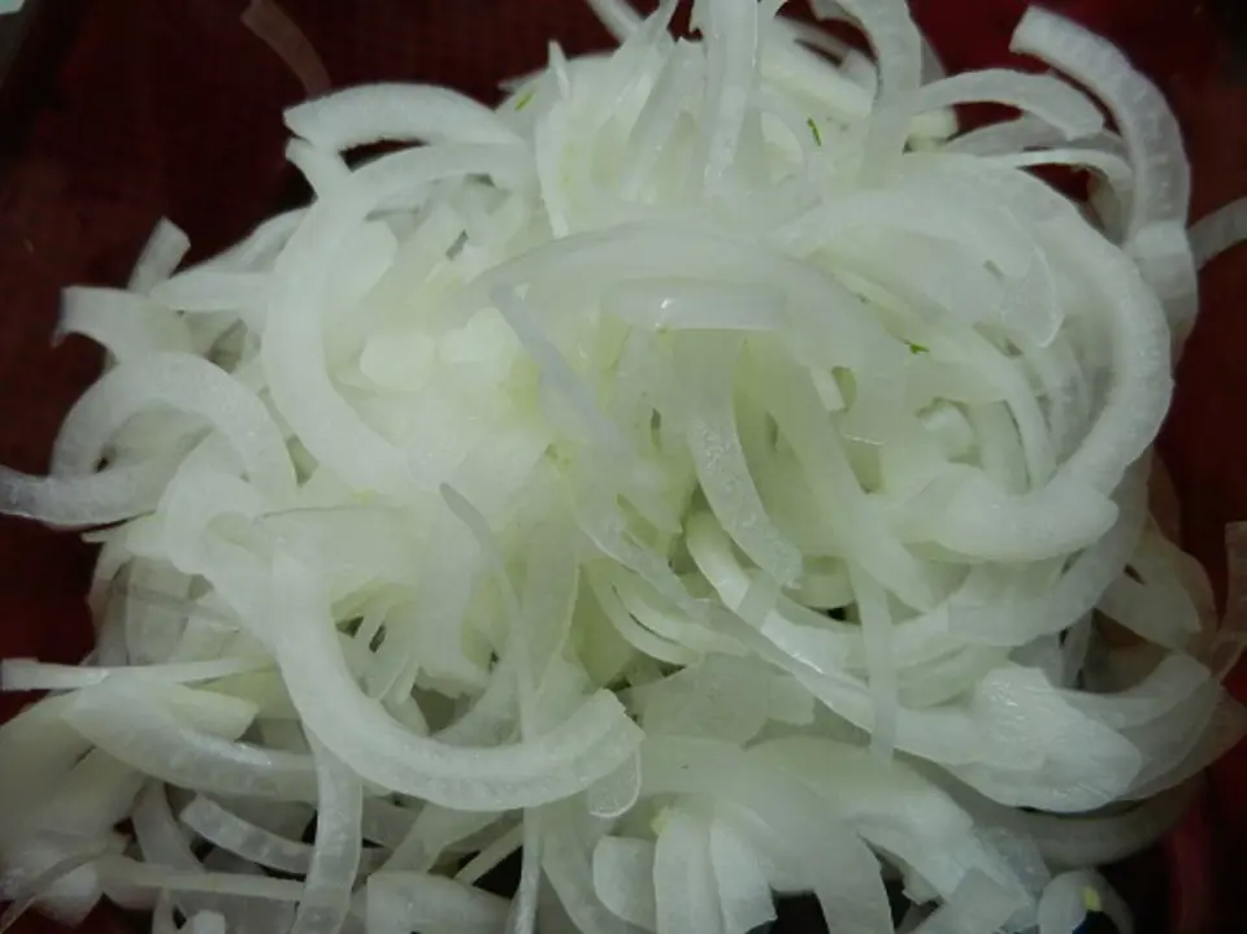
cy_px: 467
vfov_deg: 54.8
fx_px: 900
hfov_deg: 69.4
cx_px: 624
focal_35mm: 25
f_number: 3.5
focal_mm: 4.5
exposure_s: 1/15
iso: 400
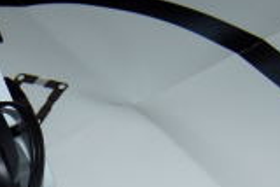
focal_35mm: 138
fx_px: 1074
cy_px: 292
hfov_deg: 14.4
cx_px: -60
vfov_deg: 9.6
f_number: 3.8
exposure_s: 1/60
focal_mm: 23
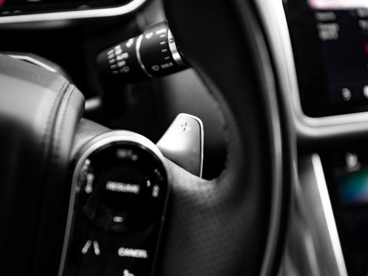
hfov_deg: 42.9
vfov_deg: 32.9
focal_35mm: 44
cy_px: 138
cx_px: 177
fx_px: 468
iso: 500
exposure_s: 1/200
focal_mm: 40
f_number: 2.8
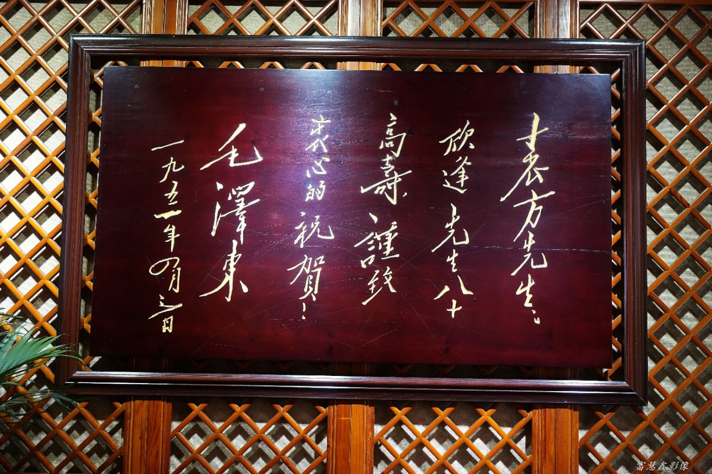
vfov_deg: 35.9
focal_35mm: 37
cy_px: 237
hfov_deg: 51.9
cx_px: 356
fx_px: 732
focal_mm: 37
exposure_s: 1/160
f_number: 3.5
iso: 1600
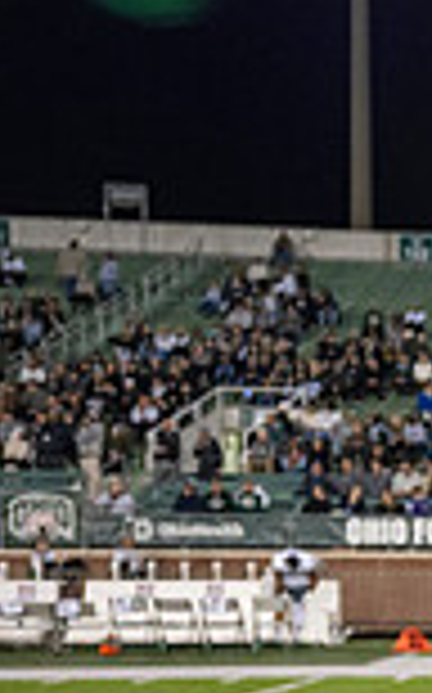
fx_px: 1736
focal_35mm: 92
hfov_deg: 11.0
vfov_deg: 22.1
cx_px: 1161
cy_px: 619
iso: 1250
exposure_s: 1/500
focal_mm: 24
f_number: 3.2
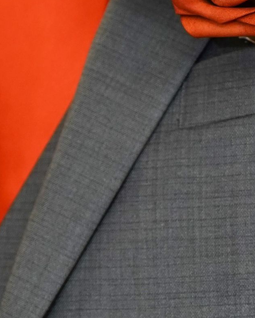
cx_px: 154
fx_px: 6236
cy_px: 107
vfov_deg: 2.9
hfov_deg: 2.3
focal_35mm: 661
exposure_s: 1/125
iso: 500
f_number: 3.2
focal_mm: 164
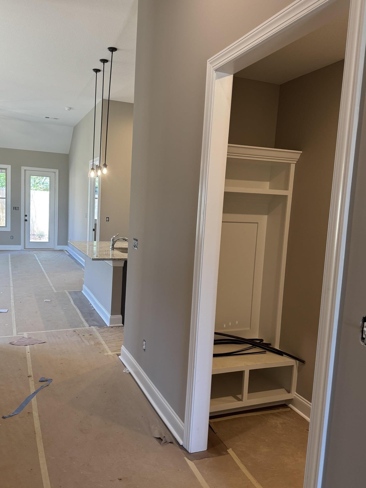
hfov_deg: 49.7
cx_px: 167
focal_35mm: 28
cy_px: 246
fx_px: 395
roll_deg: -2.4
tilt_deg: -6.0
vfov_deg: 63.4
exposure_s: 1/120
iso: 160
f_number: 1.78
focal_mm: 6.76
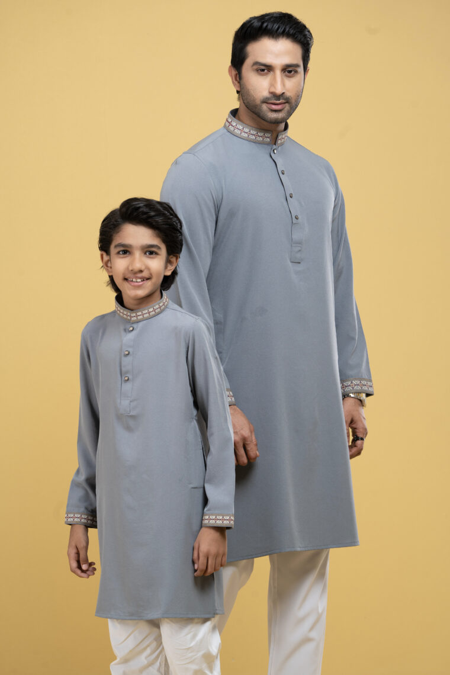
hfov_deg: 9.0
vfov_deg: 13.5
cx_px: 225
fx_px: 2850
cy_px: 338
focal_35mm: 152
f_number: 8
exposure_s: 1/125
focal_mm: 152
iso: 160
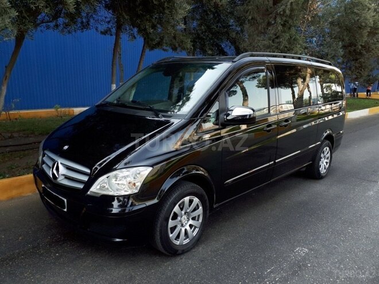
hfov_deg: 65.3
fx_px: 296
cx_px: 190
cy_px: 142
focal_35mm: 27
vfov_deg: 51.4
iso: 40
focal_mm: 3.6
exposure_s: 1/171
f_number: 1.9
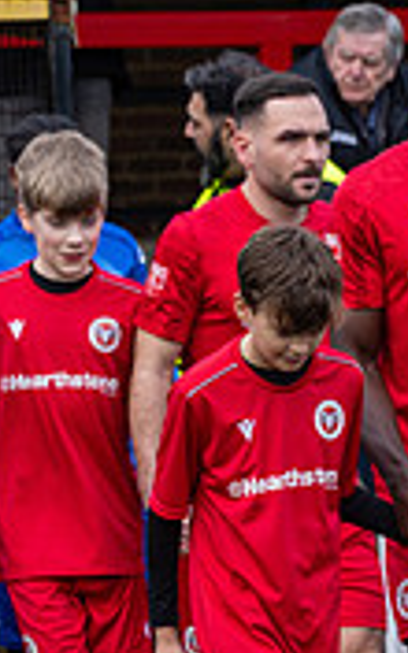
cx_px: 722
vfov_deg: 4.8
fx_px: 7775
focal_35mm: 437
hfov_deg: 3.0
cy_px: 544
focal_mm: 105
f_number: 5
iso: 250
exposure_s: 1/250
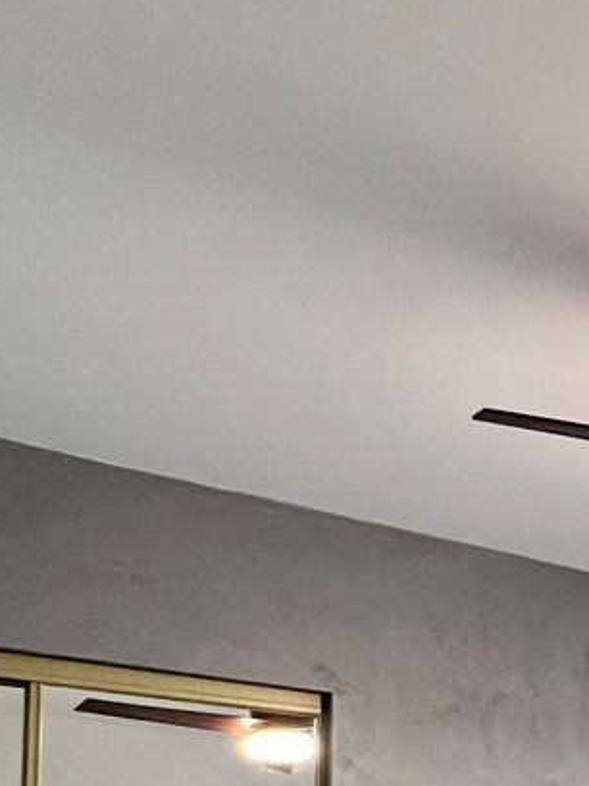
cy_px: 882
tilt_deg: +3.4
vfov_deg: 32.5
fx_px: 1157
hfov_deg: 22.1
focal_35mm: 51
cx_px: 945
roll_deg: +0.2
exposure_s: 1/60
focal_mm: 1.57
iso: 160
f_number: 1.8
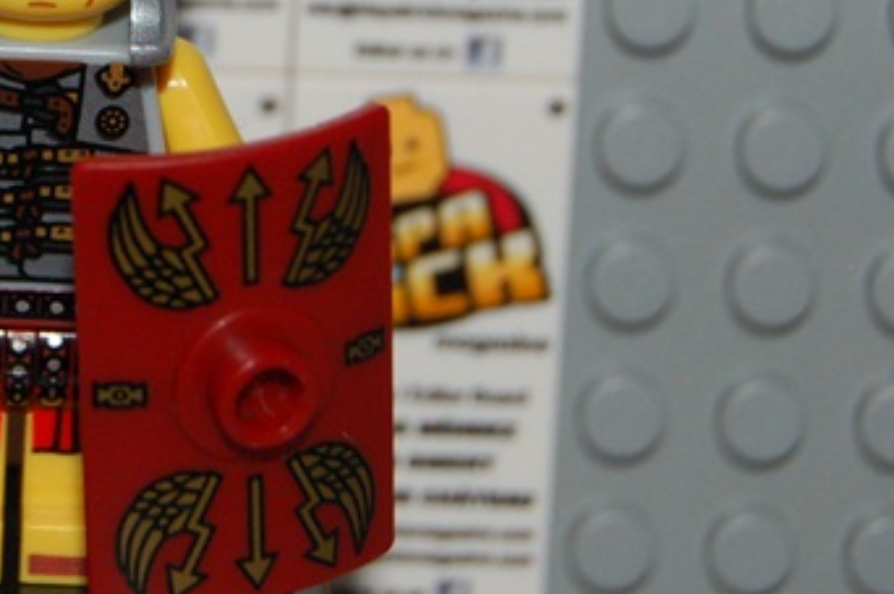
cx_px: 21
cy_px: -26
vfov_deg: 7.1
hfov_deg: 10.6
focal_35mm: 193
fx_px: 4790
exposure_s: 1/60
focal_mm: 55
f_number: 5.6
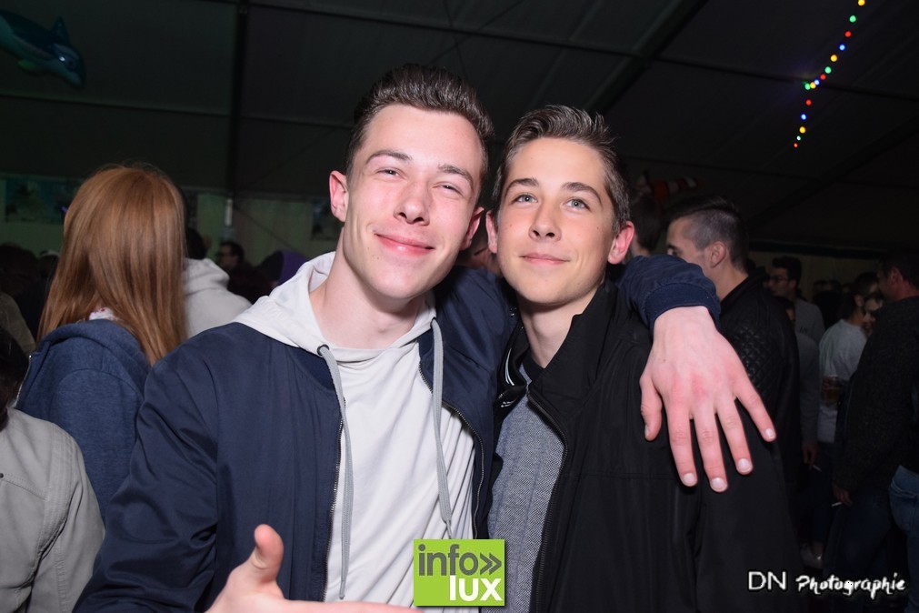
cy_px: 306
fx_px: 842
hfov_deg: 57.2
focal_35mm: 33
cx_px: 460
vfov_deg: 40.0
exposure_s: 1/40
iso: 1600
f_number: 3.8
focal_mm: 22
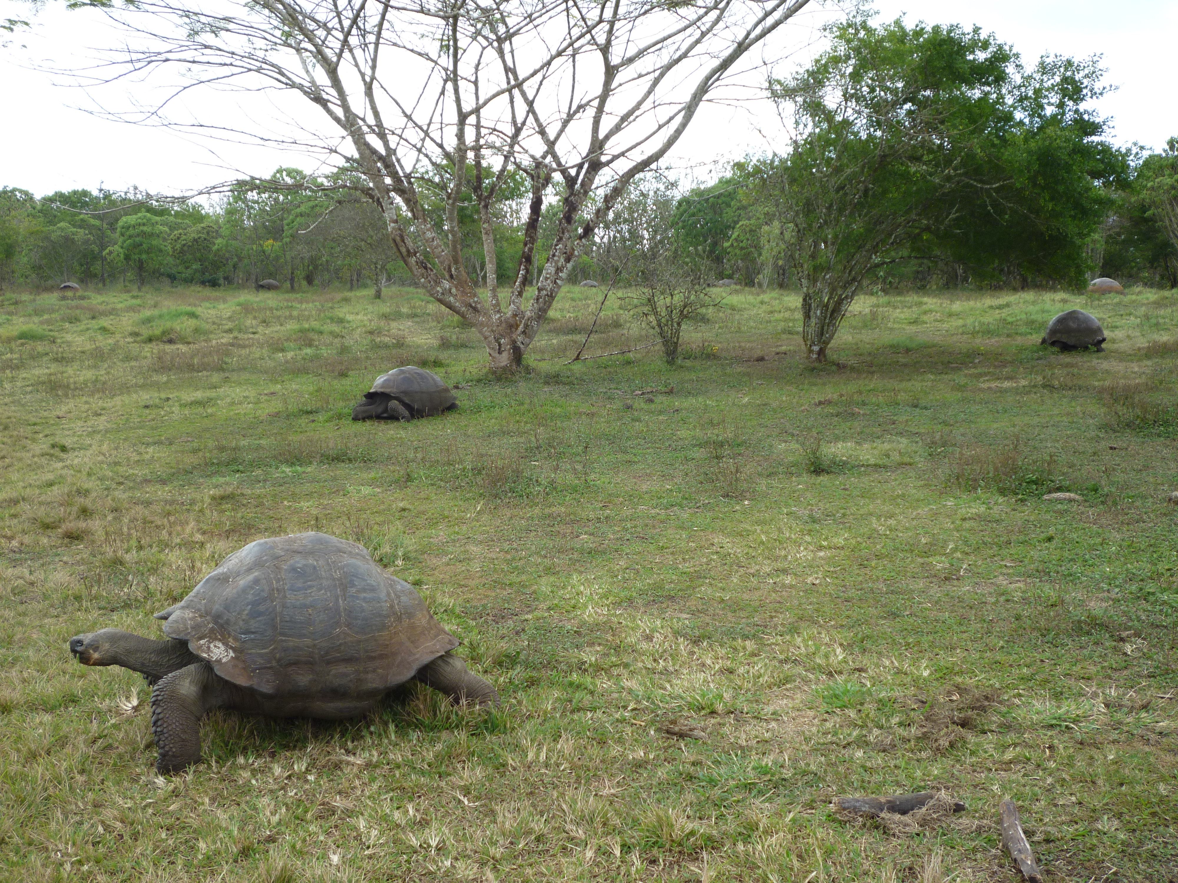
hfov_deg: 45.8
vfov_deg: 35.1
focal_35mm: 41
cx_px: 589
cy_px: 442
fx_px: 1395
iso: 100
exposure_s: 1/160
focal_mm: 7.3
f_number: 3.7
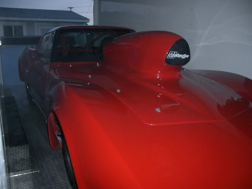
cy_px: 94
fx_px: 255
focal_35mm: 35
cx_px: 126
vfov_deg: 40.7
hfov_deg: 52.6
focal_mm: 5.8
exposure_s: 1/40
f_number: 2.6
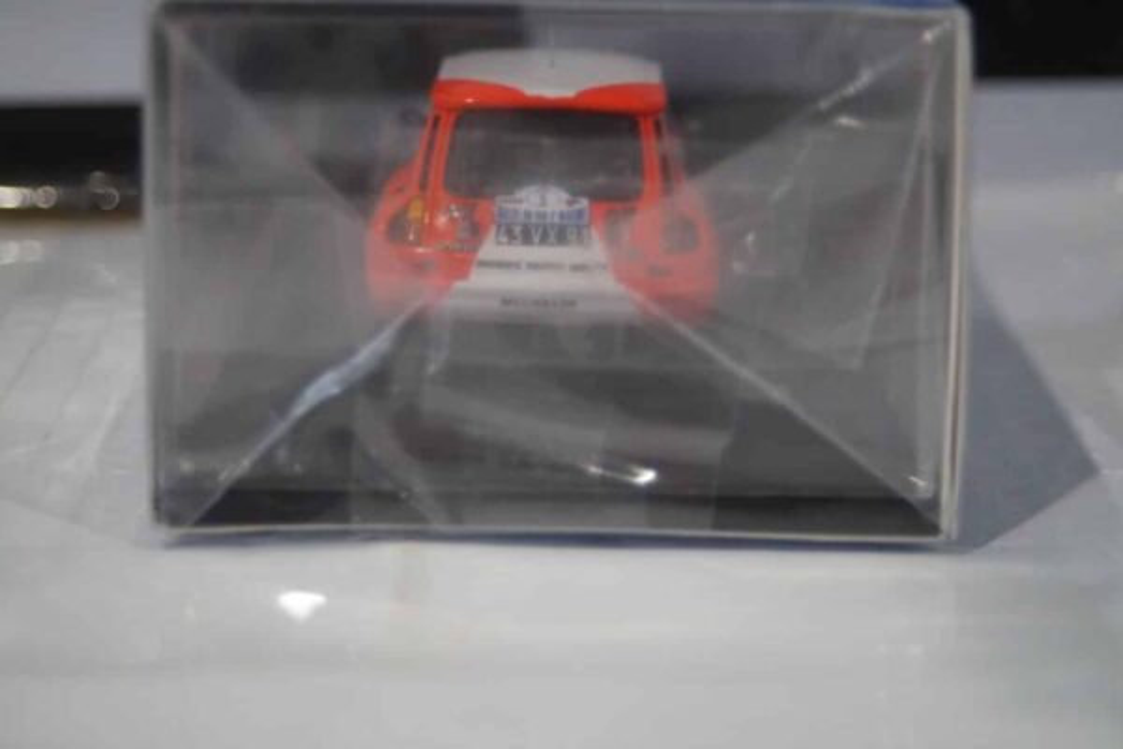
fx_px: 2573
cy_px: 374
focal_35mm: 82
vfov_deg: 16.6
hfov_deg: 24.6
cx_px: 562
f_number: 5
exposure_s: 1/160
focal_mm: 55
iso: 2500
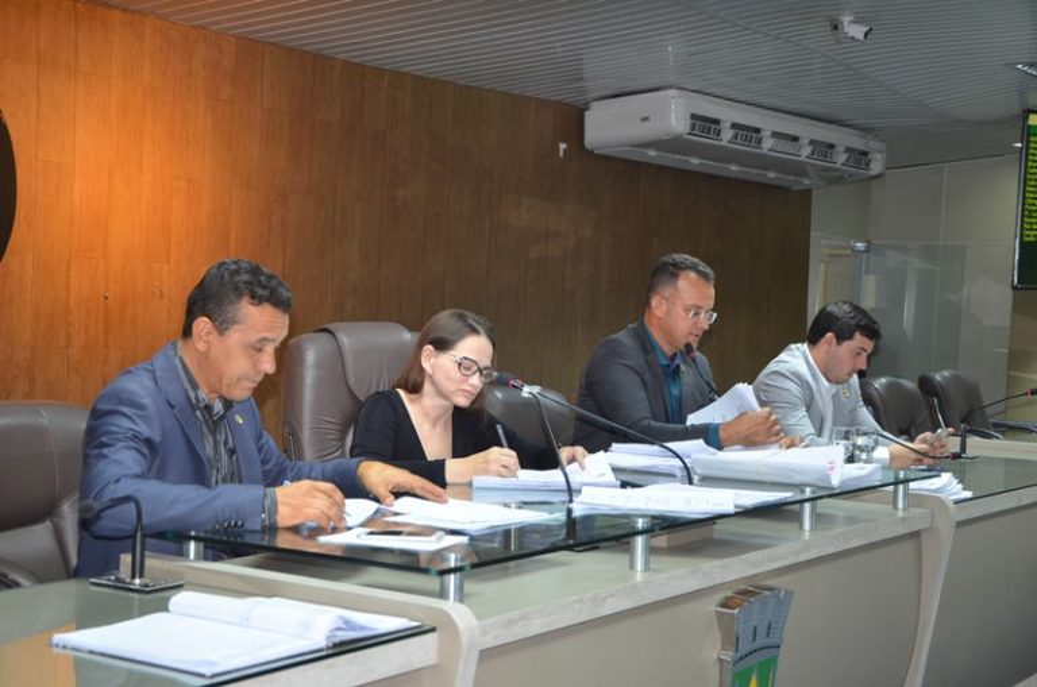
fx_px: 1509
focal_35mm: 52
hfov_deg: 37.9
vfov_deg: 25.7
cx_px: 518
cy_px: 344
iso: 1000
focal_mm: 35
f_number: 5
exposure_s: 1/60
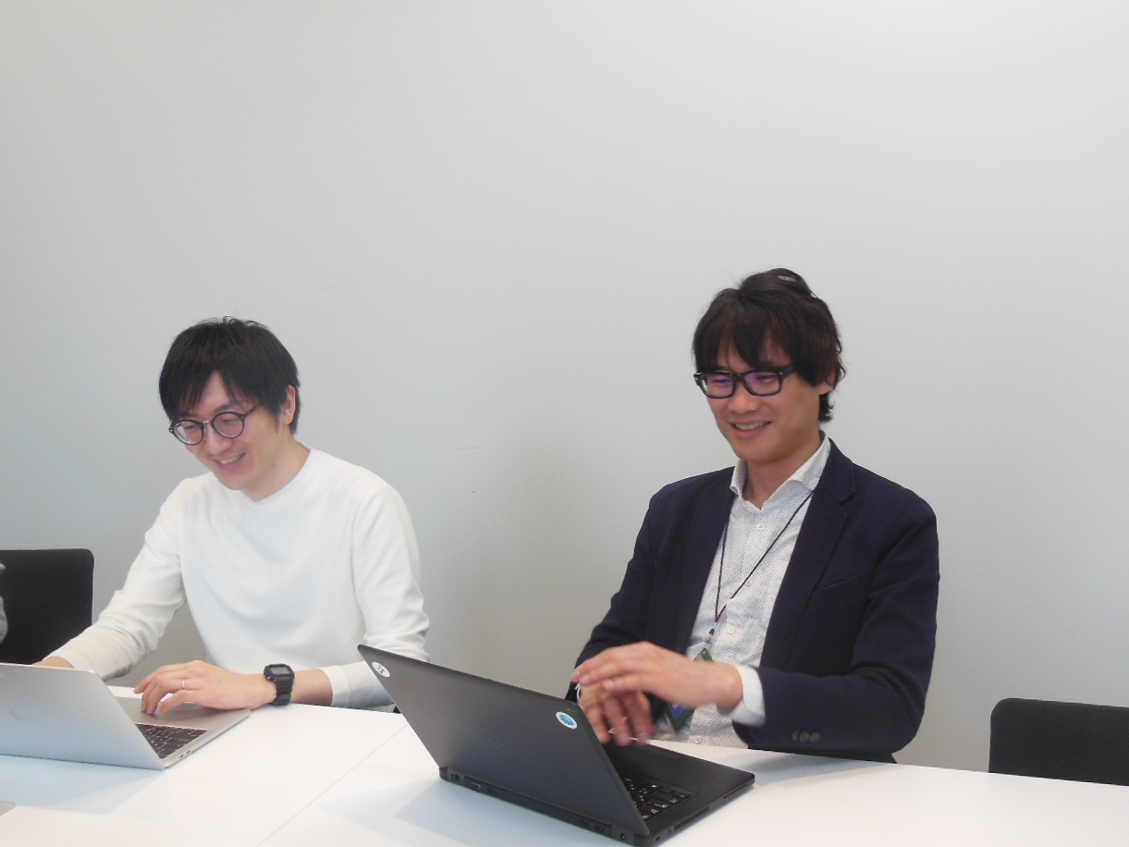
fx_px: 1239
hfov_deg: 48.8
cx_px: 641
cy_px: 486
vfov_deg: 37.6
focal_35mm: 38
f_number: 3.7
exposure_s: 1/40
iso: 125
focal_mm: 5.2
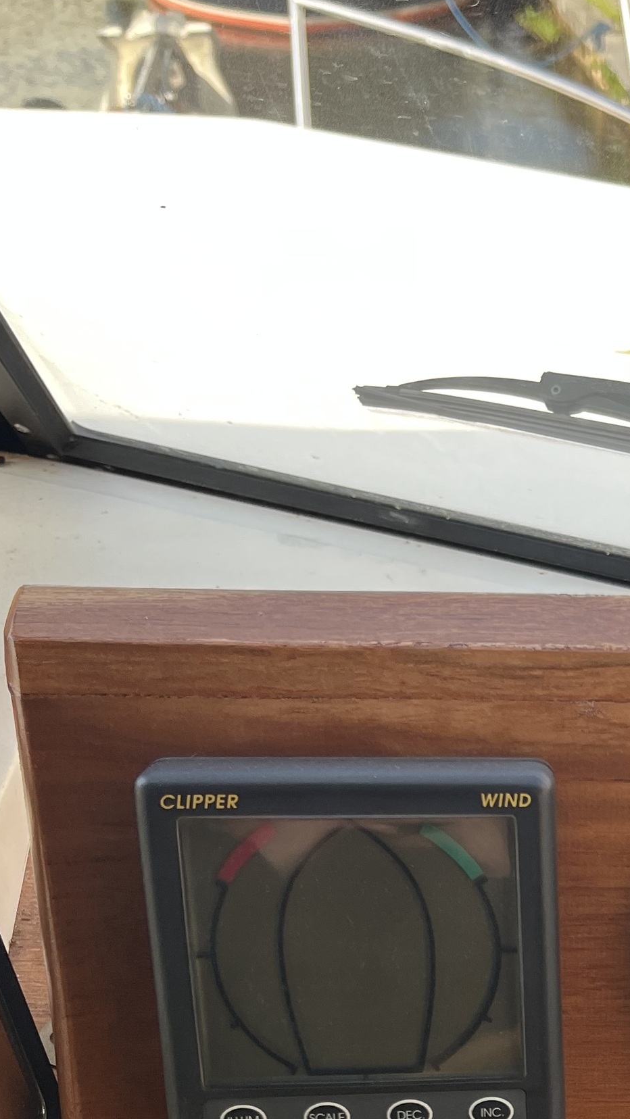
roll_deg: -5.0
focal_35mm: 57
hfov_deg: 19.6
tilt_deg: -36.4
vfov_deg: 33.5
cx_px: 798
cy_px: 1121
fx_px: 1692
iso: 50
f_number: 1.6
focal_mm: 5.1
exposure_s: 1/346
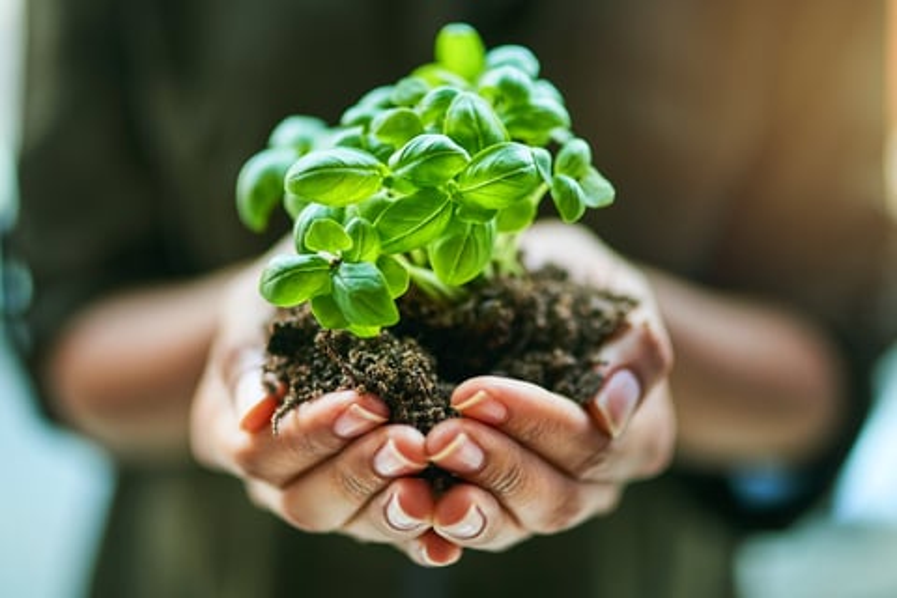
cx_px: 448
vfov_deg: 37.9
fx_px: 872
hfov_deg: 54.4
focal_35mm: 35
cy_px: 299
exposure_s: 1/200
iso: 320
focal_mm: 35
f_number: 1.4
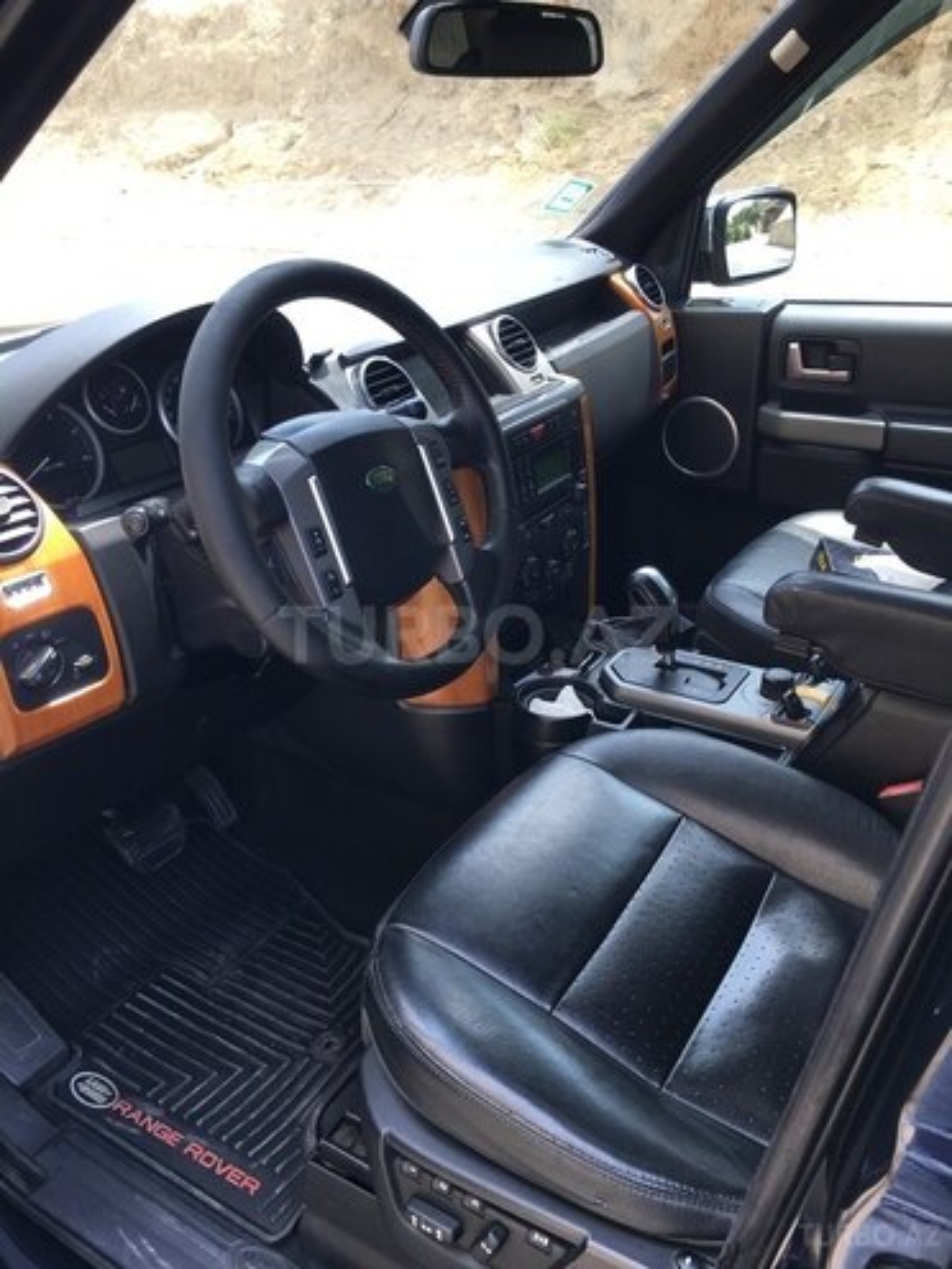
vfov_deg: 61.7
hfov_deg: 48.2
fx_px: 1063
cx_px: 476
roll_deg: +2.6
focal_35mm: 29
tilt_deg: -26.1
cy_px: 634
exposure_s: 1/124
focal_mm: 4.15
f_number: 2.2
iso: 25
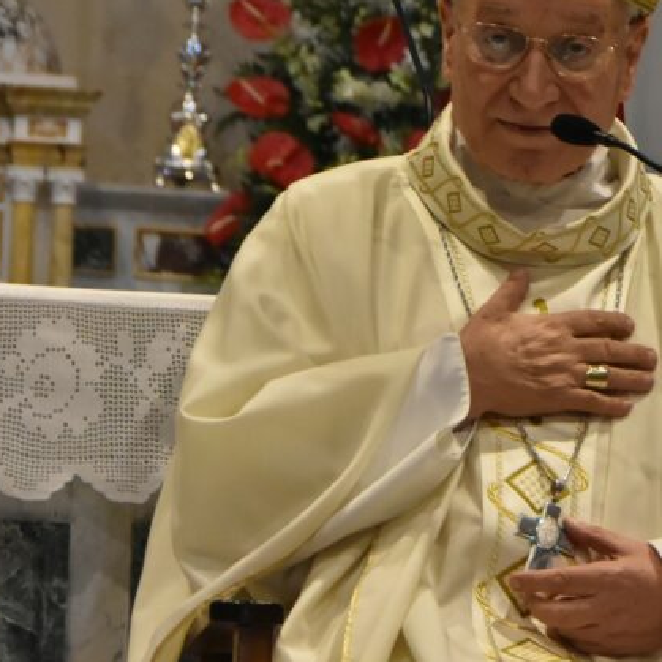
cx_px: 662
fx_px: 5387
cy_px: 222
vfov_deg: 7.0
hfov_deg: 7.0
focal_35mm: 249
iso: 2500
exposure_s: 1/125
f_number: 6.3
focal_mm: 80
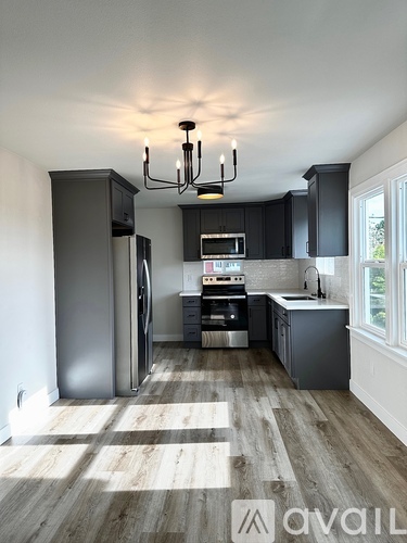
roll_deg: +0.7
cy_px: 272
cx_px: 204
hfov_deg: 56.8
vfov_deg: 71.6
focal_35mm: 24
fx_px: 376
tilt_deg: +0.1
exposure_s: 1/170
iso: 100
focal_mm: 6.86
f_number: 1.78
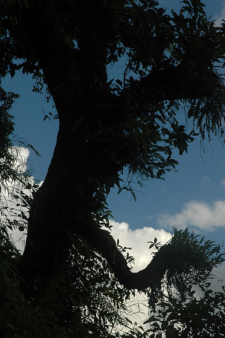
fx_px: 912
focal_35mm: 97
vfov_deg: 21.0
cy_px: 161
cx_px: 128
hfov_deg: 14.1
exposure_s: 1/400
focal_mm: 52
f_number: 11
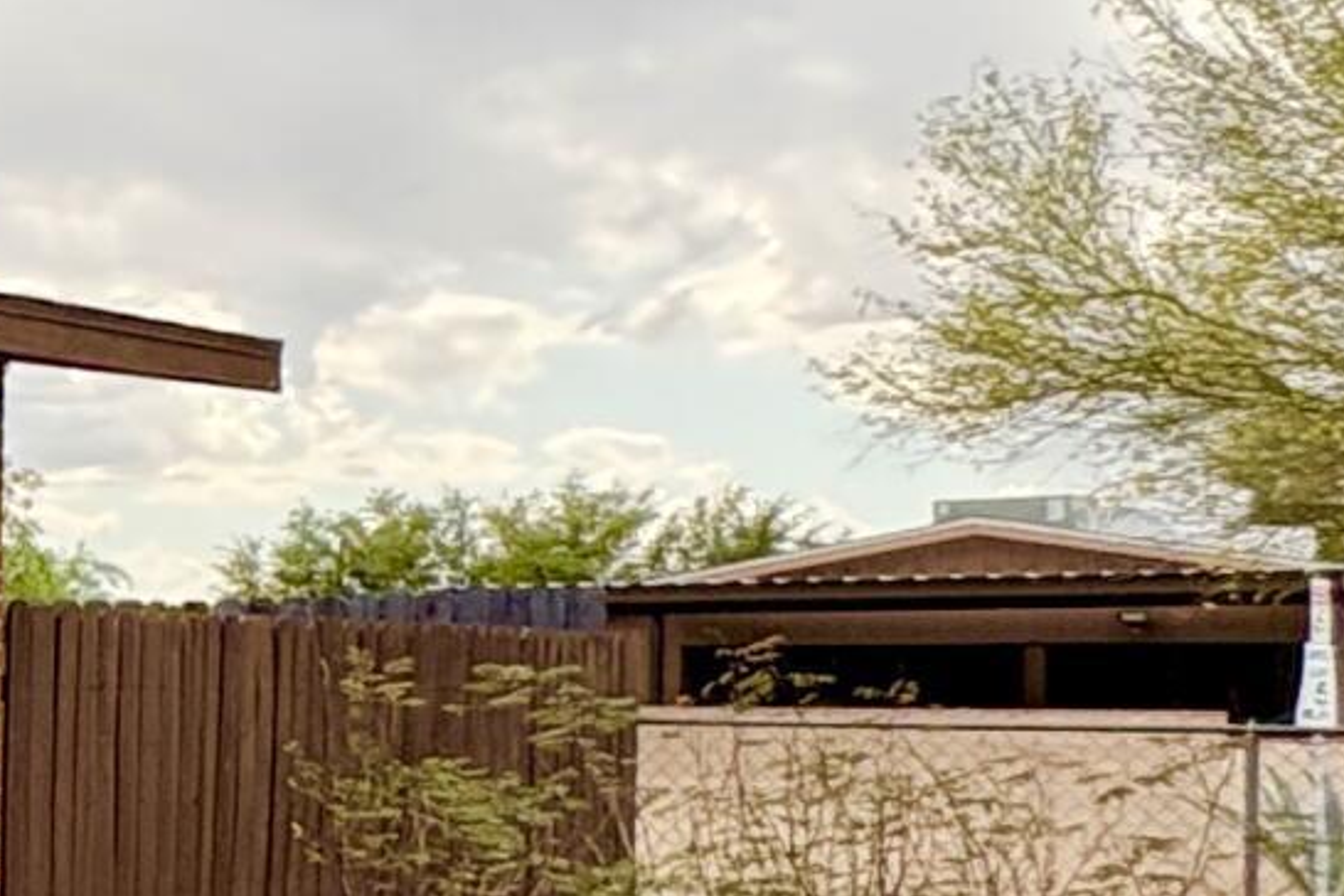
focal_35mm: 80
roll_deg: +0.2
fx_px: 2986
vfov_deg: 16.9
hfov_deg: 15.9
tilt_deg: +0.5
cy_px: 716
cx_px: -1698
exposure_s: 1/840
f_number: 2.2
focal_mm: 2.22
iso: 64
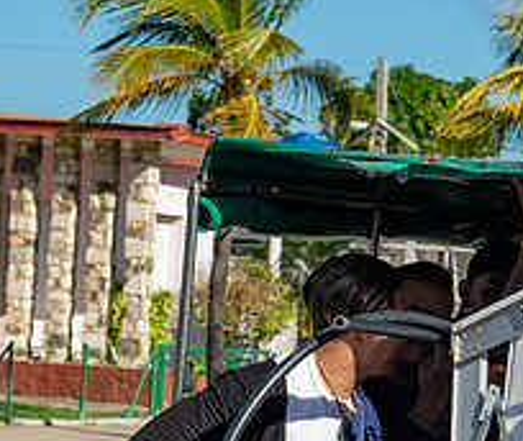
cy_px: 387
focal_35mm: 225
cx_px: 569
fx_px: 3557
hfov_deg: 8.3
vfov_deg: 7.1
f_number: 9
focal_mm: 56
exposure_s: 1/320
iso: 100
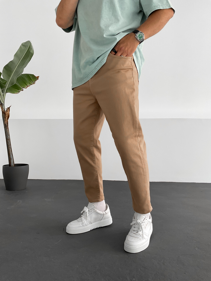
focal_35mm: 29
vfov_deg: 61.7
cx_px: 106
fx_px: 236
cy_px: 140
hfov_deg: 48.2
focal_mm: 3
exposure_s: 1/120
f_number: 1.8
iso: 50
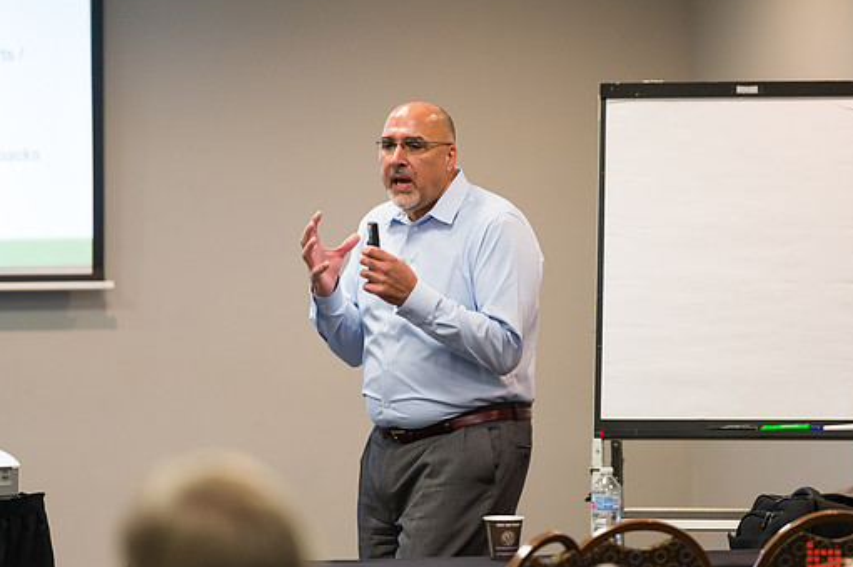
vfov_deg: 6.0
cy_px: 307
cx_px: 441
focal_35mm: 227
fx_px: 5375
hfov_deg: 9.1
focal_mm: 200
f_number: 3.2
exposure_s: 1/125
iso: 2500
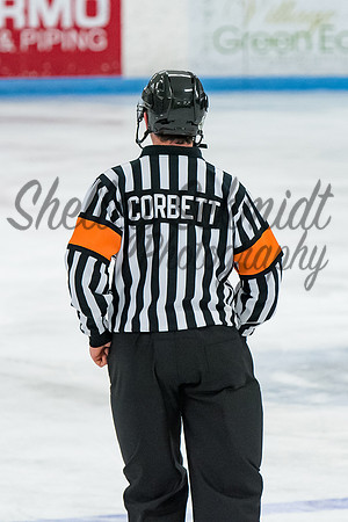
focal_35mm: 421
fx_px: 6101
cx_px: 219
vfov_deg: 4.9
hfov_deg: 3.3
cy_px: 217
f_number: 3.5
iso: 2500
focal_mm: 160
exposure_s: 1/800
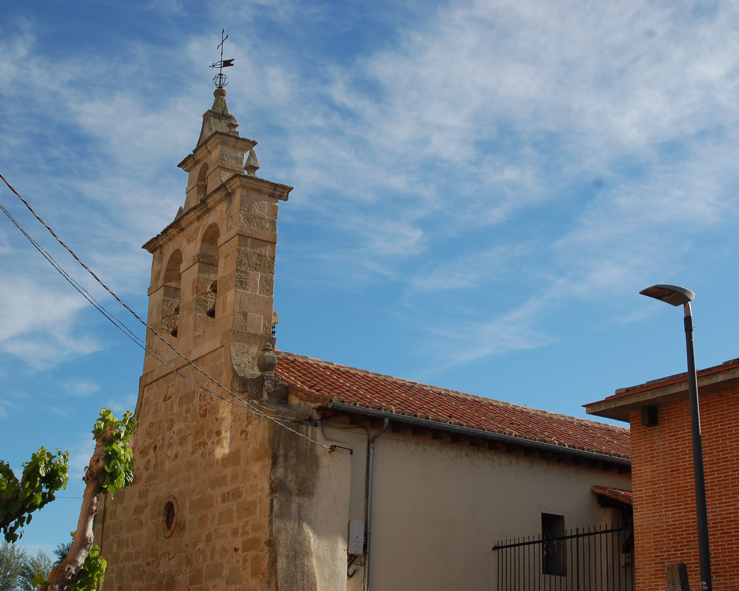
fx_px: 1050
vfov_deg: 31.4
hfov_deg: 38.7
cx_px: 424
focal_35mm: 48
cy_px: 299
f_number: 8
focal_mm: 28
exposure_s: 1/400
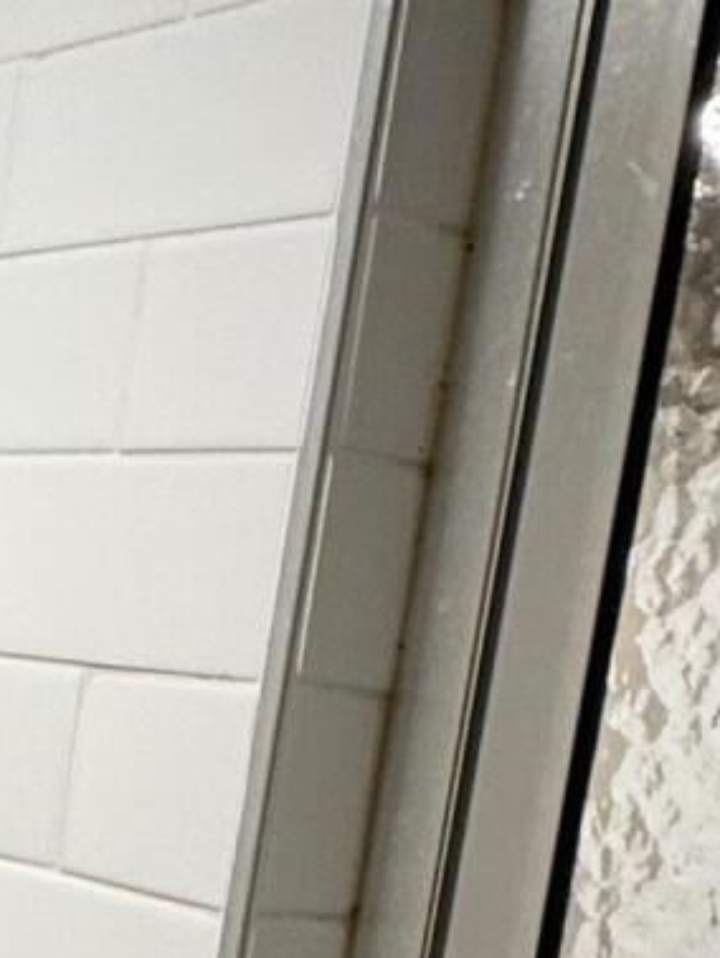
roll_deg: -7.0
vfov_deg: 25.8
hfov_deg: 15.8
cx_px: -702
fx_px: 2050
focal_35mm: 74
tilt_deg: -6.8
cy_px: 770
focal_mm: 2.22
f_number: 2.2
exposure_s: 1/101
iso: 125
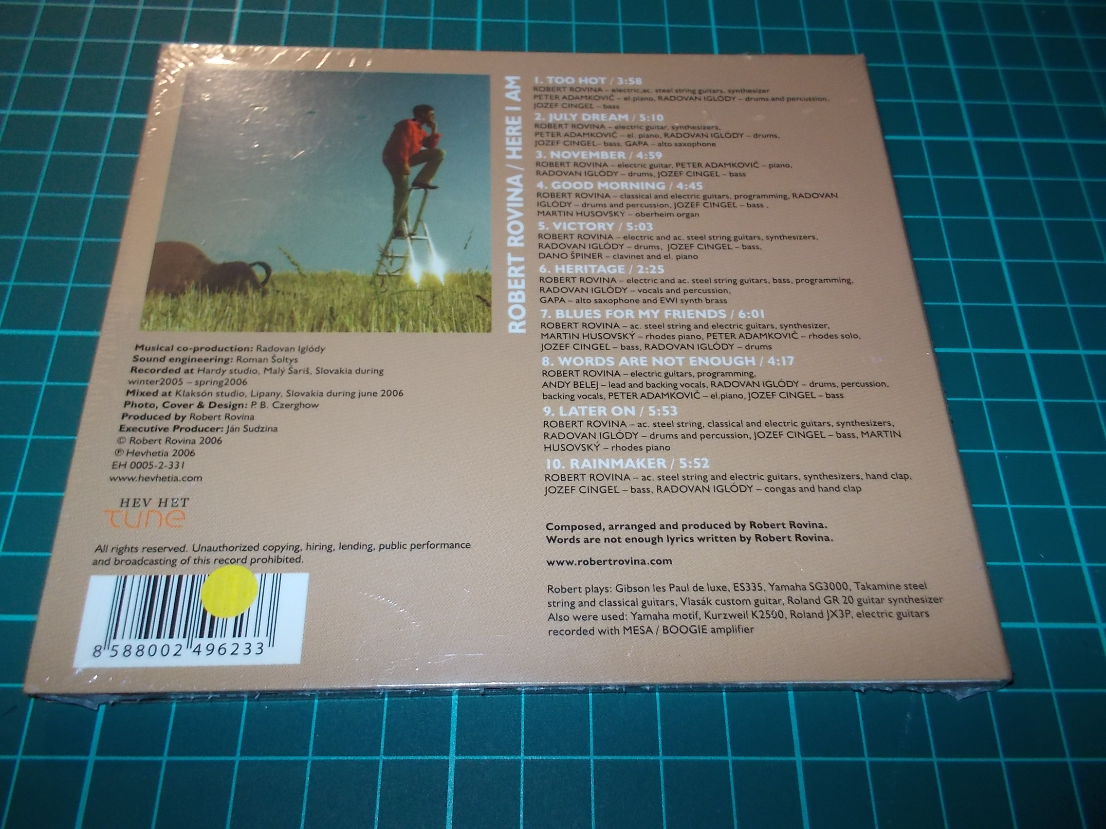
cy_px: 414
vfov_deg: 48.2
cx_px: 553
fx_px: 927
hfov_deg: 61.7
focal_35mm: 29
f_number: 3.3
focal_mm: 4.1
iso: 200
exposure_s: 1/30
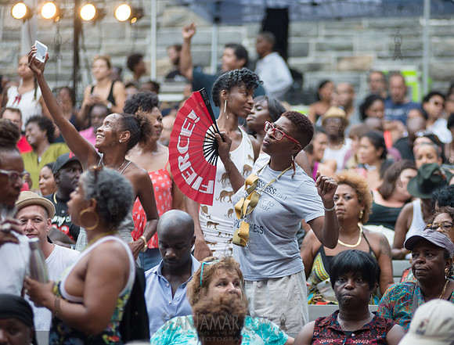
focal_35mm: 185
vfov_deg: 8.1
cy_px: 189
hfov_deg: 10.6
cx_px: 303
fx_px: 2445
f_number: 2.8
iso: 2000
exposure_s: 1/200
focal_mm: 145
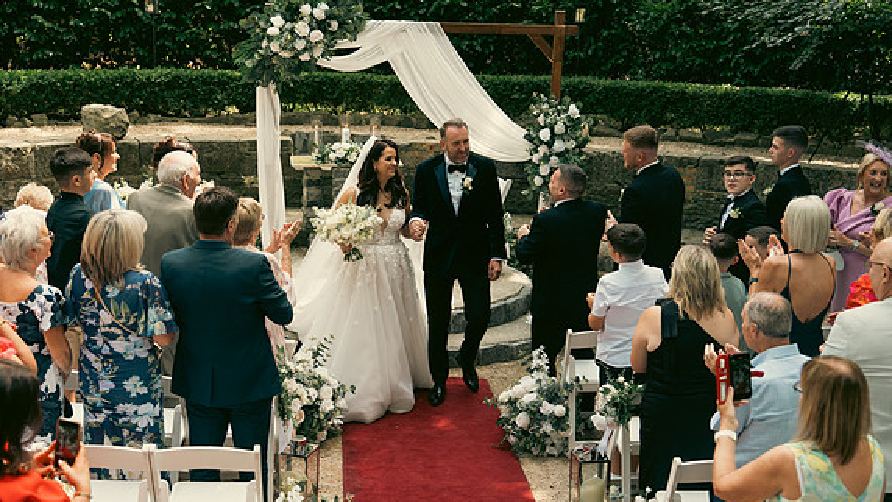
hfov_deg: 40.6
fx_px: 1206
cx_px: 449
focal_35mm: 51
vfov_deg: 23.5
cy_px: 258
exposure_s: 1/200
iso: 320
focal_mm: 48
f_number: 3.5
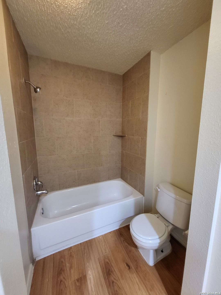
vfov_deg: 106.2
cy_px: 148
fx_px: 111
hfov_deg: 89.9
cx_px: 110
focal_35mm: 13
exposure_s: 1/30
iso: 320
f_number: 2.2
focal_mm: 1.74
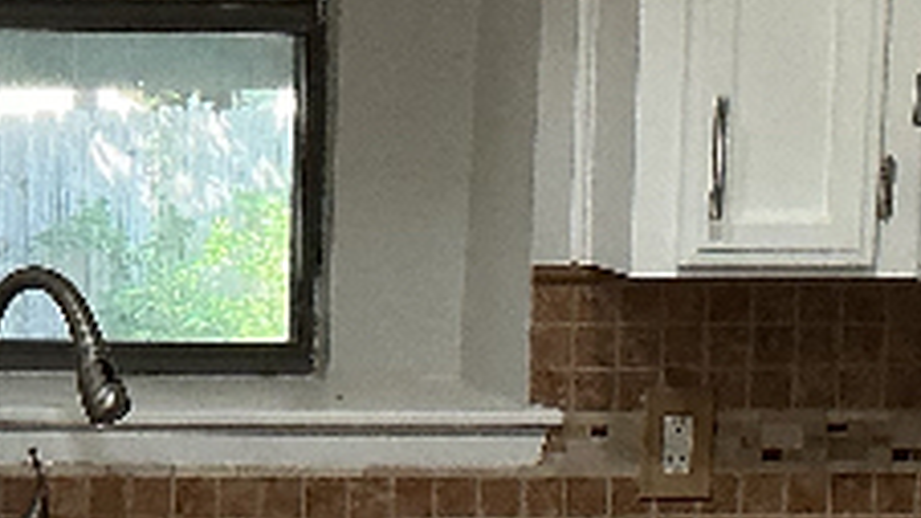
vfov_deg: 8.4
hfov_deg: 14.7
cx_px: -33
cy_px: 673
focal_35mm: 143
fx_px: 3491
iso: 80
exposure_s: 1/60
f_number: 1.8
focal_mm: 3
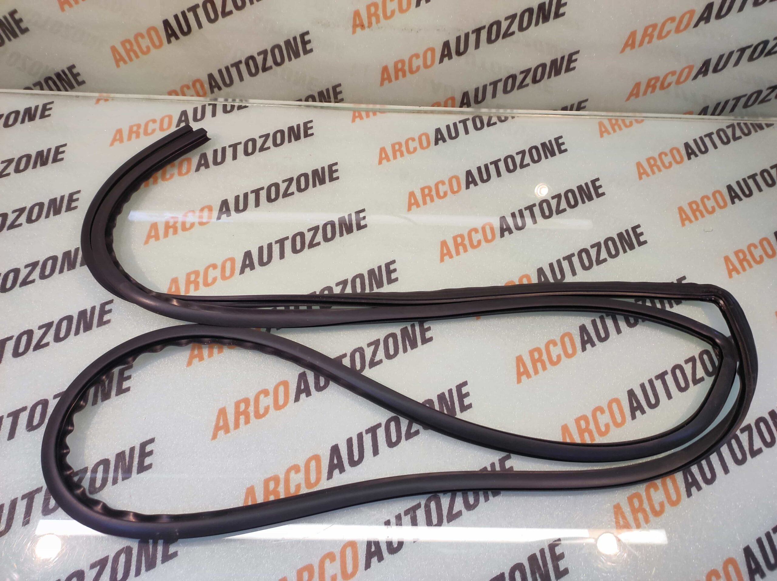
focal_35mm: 17
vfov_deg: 74.7
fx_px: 381
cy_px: 290
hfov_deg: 91.1
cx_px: 388
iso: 148
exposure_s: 1/33
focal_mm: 4.74
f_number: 1.79
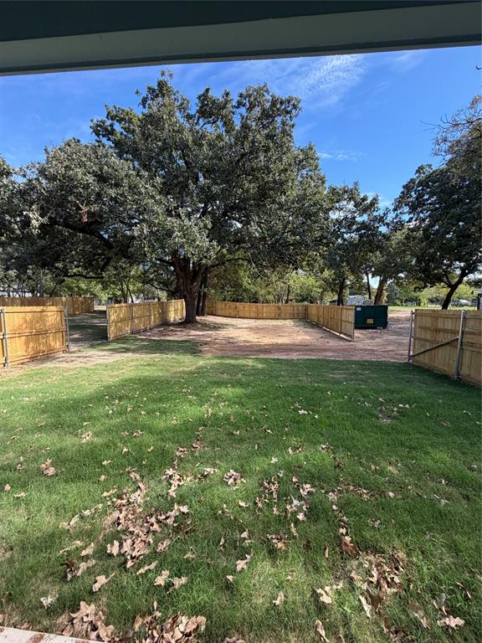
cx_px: 241
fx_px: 260
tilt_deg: -5.1
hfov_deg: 85.7
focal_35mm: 14
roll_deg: -0.7
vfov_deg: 102.1
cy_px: 322
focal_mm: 2.22
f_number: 2.2
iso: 64
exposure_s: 1/419
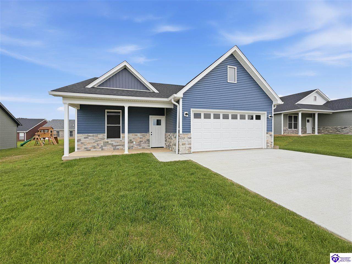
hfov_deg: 102.1
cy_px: 132
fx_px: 142
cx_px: 176
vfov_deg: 85.6
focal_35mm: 14
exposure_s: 1/590
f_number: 2.2
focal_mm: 2.2
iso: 40
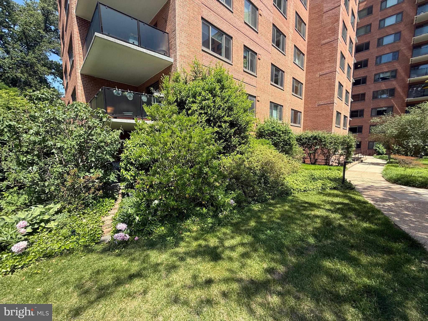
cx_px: 214
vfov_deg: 85.7
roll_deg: -1.1
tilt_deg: -2.9
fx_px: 173
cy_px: 160
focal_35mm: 14
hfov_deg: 102.1
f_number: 2.2
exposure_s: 1/527
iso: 50
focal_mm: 2.22
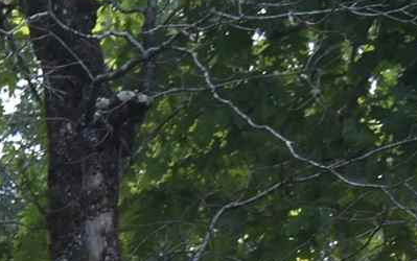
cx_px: -722
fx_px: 2808
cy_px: 943
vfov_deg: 4.9
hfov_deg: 7.7
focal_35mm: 247
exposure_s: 1/160
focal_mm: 21
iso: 100
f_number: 6.3
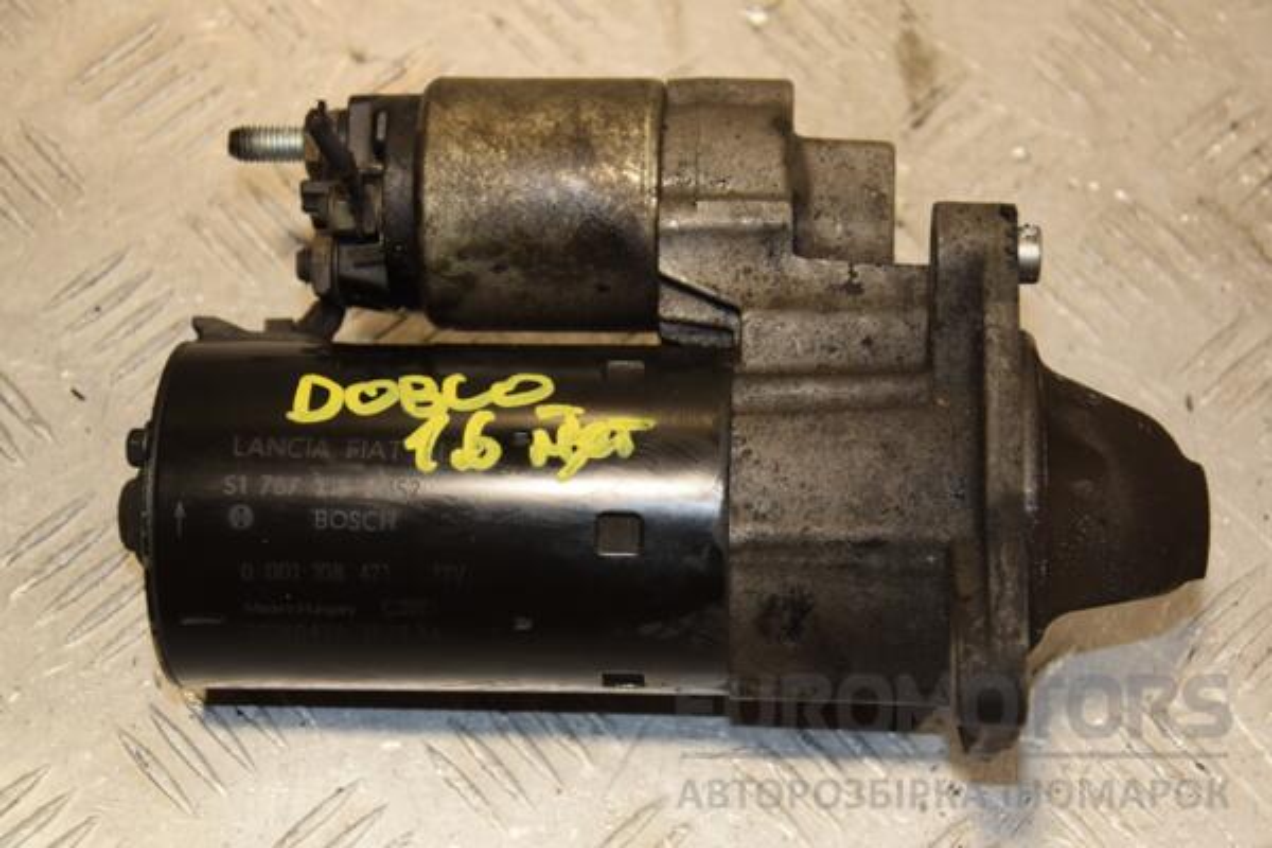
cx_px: 636
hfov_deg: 26.0
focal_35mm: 78
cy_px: 424
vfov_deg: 17.5
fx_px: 2756
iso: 800
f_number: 5
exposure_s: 1/160
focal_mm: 52
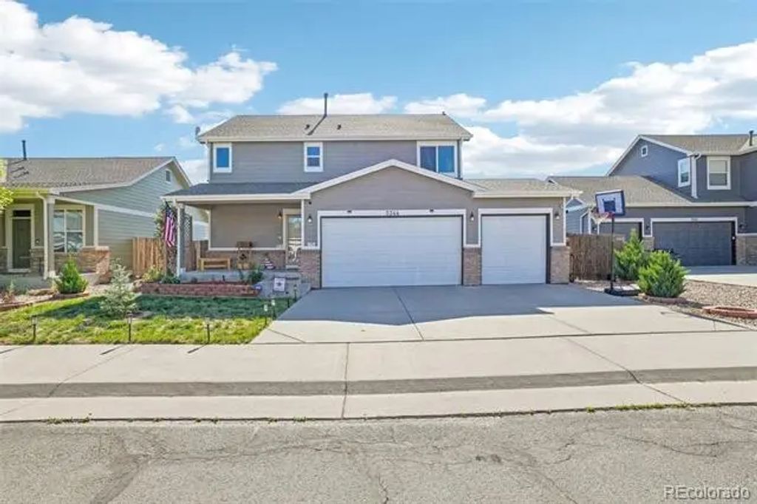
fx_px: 315
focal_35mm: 15
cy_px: 252
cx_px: 378
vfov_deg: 77.3
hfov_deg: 100.4
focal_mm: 10
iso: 400
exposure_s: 1/1600
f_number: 8
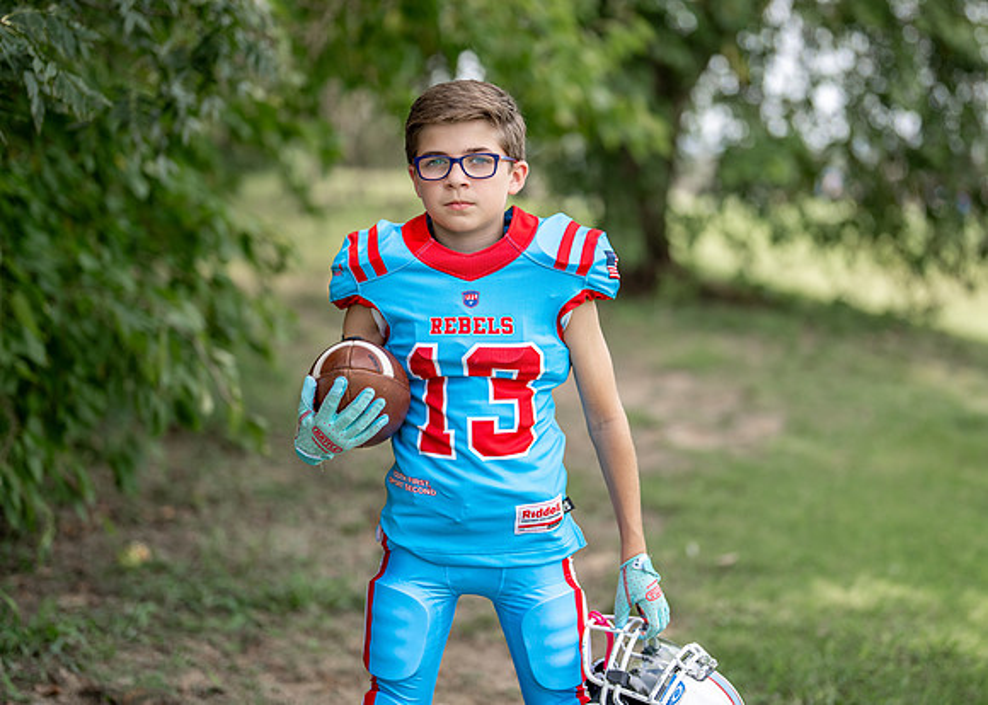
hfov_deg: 31.0
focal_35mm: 64
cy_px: 303
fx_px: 1781
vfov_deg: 22.4
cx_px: 516
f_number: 1.2
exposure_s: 1/2500
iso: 100
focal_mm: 50
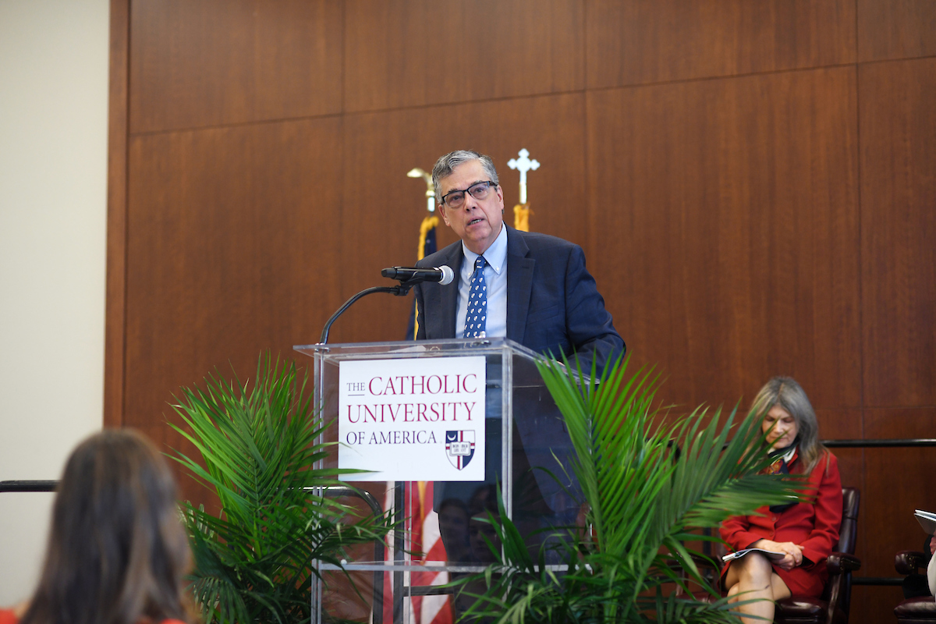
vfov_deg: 16.1
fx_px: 2210
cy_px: 312
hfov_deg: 23.9
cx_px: 468
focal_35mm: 85
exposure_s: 1/200
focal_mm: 85
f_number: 3.5
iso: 1000
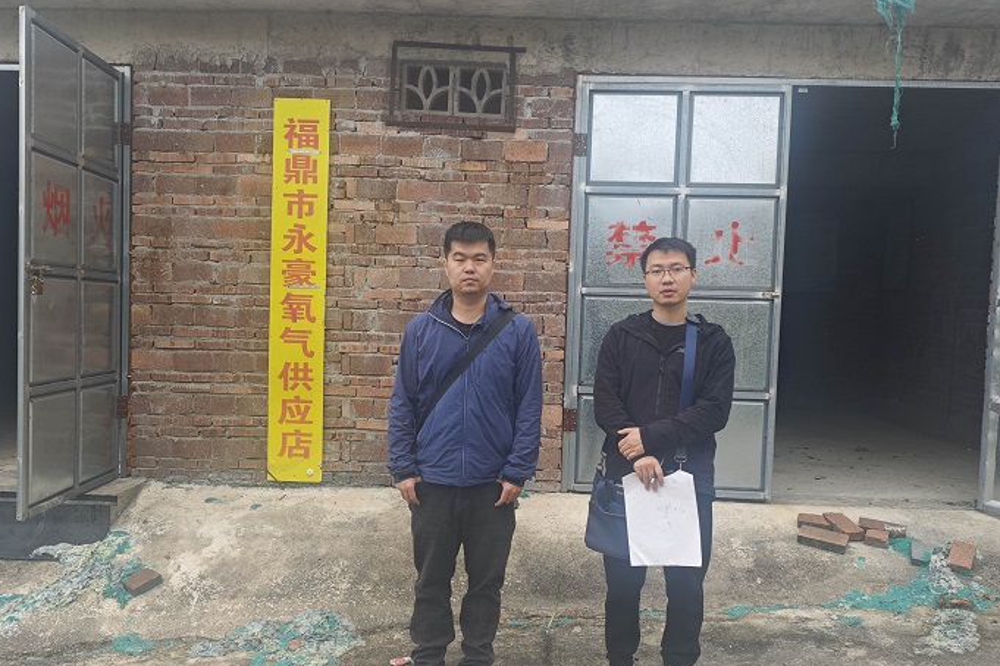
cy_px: 379
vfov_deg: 42.2
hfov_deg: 60.3
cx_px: 490
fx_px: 861
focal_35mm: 31
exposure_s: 1/355
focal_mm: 5.84
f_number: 1.6
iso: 50
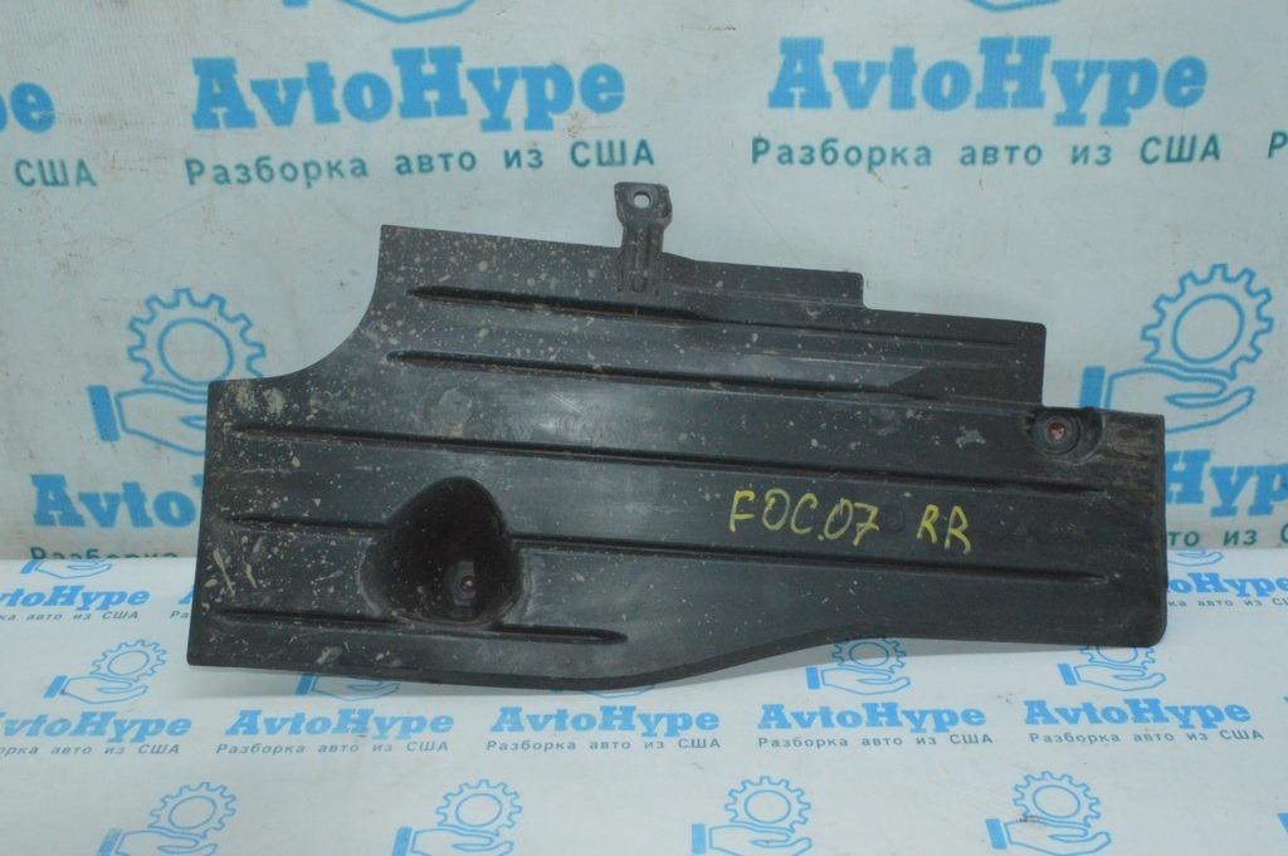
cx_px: 644
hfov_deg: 53.2
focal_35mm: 36
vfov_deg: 36.8
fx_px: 1287
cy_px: 428
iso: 6400
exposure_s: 1/50
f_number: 25
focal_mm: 24
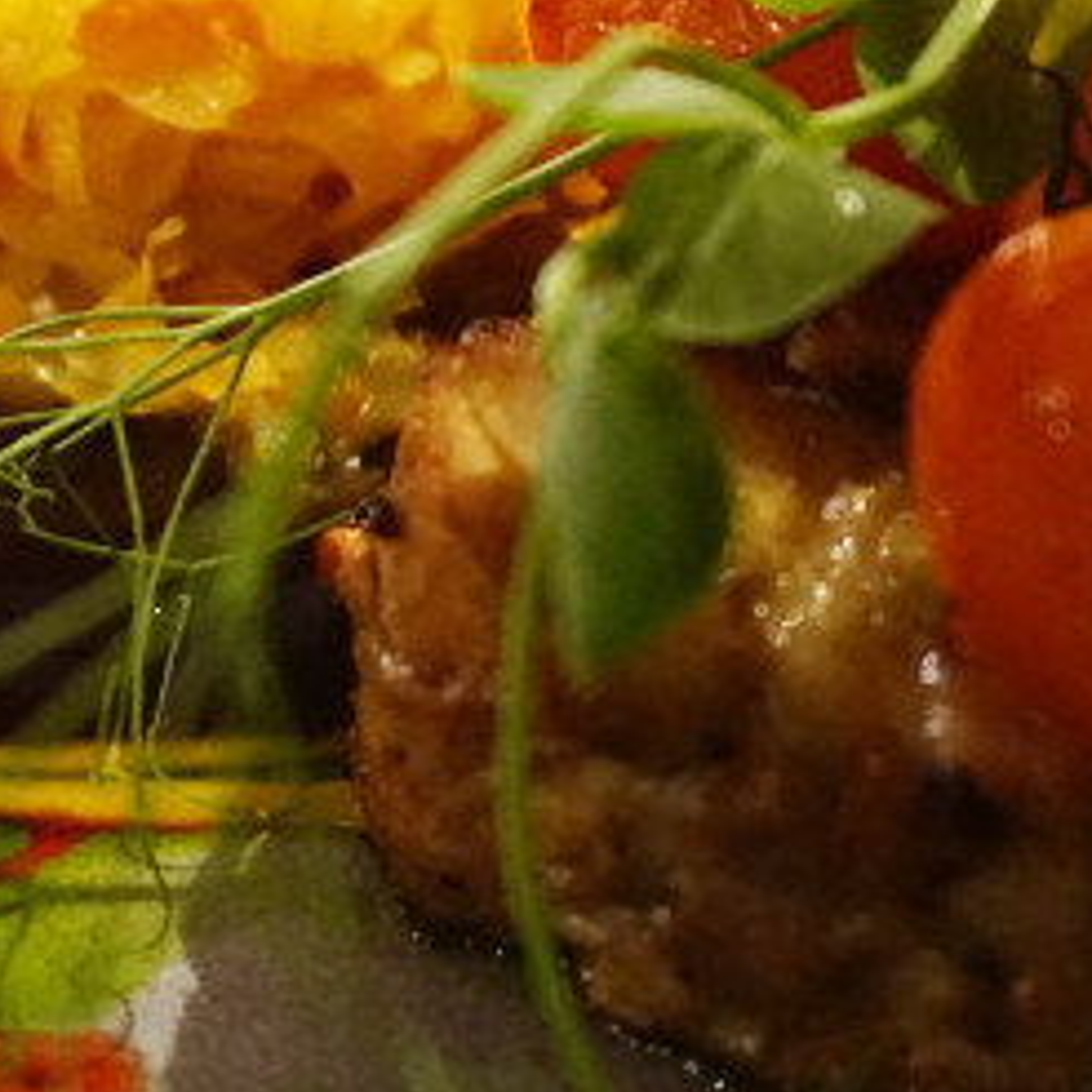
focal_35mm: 95
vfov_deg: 18.1
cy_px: 255
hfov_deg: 18.2
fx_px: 3404
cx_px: 755
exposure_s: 1/15
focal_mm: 23
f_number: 4.5
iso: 3200
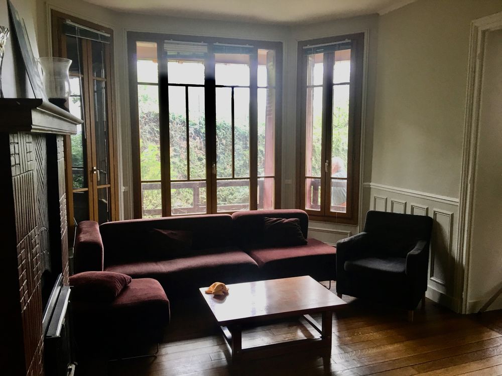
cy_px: 188
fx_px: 421
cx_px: 251
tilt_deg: -5.8
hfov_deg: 61.7
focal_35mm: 29
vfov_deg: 48.2
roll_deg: +1.1
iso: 40
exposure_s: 1/17
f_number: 2.2
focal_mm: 4.15
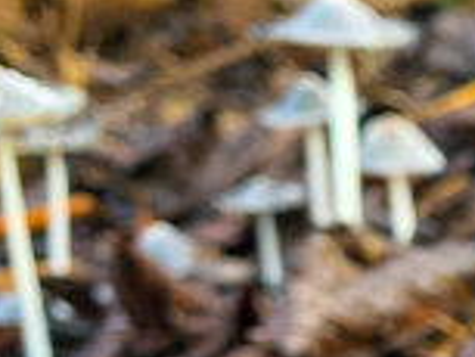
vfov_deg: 13.4
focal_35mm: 104
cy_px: 532
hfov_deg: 16.2
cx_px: 826
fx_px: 1428
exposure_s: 1/90
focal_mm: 4.25
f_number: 1.8
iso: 100
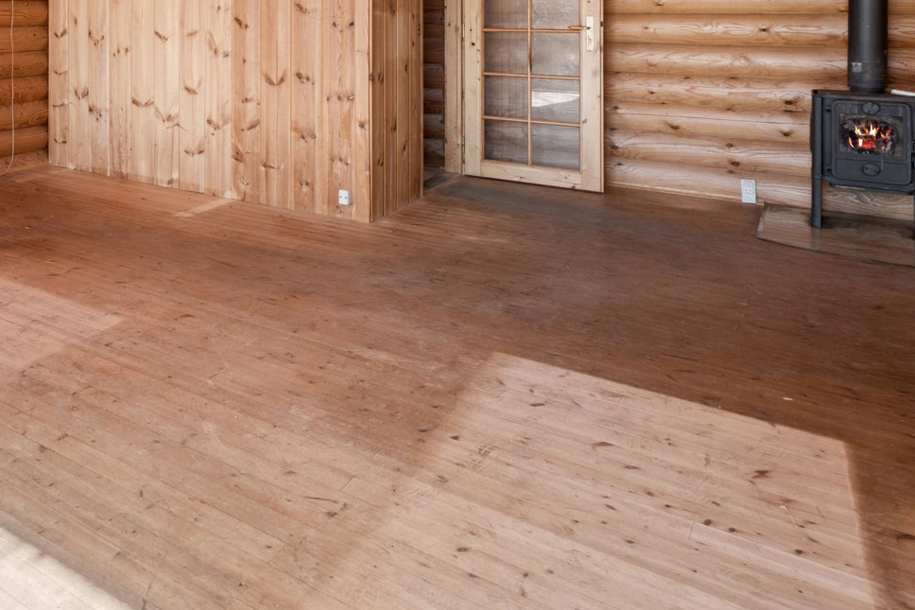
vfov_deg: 38.2
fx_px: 788
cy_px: 17
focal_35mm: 31
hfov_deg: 51.6
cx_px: 59
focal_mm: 10
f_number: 8
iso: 160
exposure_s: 1/15
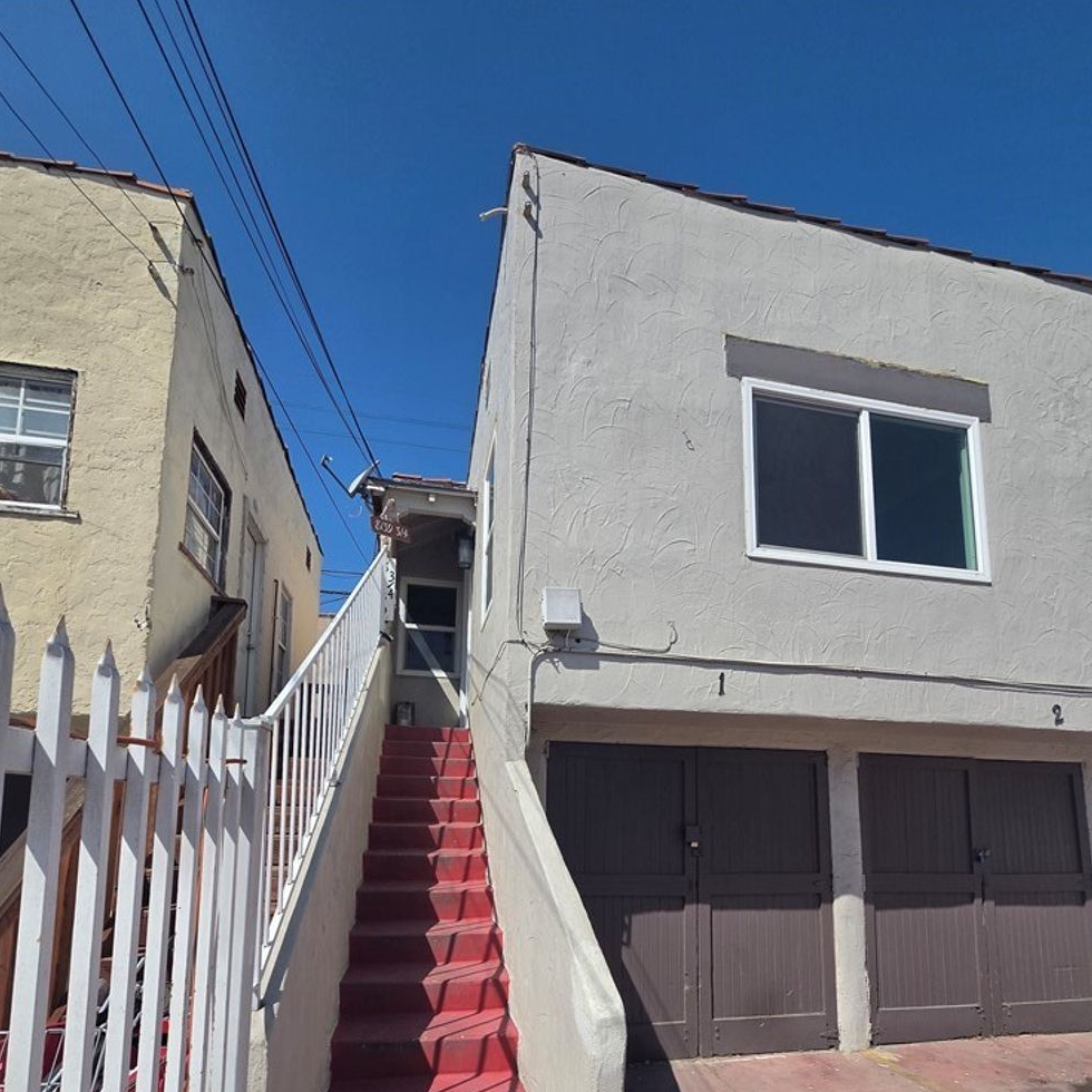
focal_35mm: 16
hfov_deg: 87.4
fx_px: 571
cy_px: 750
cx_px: 548
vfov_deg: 83.6
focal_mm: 2.2
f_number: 2.2
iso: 100
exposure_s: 1/4361
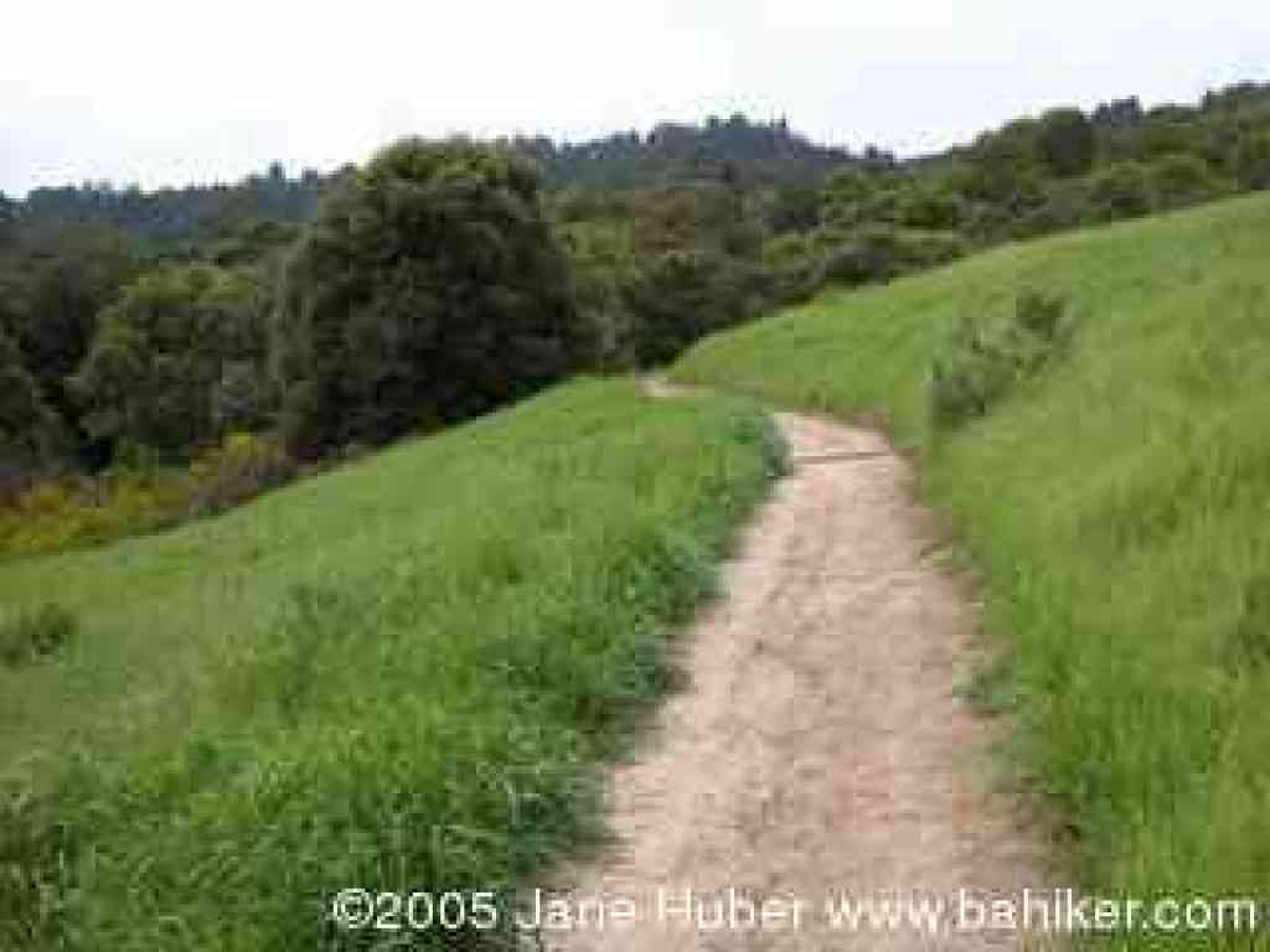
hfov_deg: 54.0
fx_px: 1247
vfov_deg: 41.8
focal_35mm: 34
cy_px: 476
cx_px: 635
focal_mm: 8.9
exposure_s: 1/216
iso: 100
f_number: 5.6
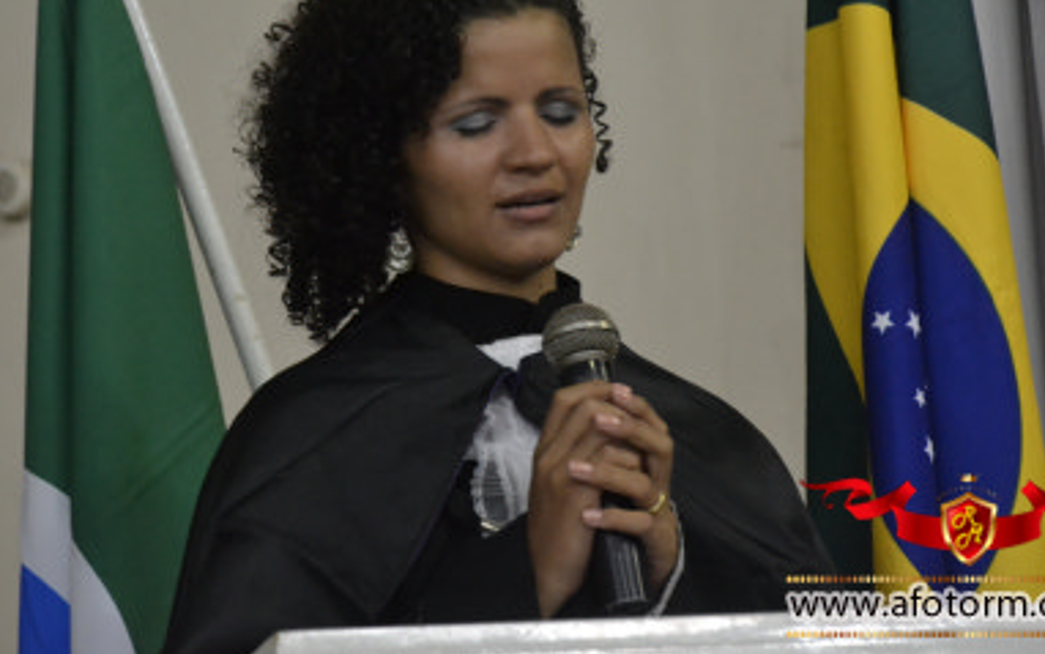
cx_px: 501
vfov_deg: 5.9
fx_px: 6381
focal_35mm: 224
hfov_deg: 9.4
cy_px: 207
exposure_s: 1/25
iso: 3200
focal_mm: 112
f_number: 5.6
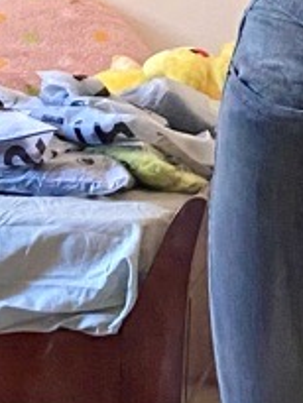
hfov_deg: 11.3
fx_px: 1481
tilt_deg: -24.3
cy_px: 491
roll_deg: -3.1
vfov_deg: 15.0
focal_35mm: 127
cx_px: 421
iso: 400
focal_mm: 4.25
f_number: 1.8
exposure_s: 1/50
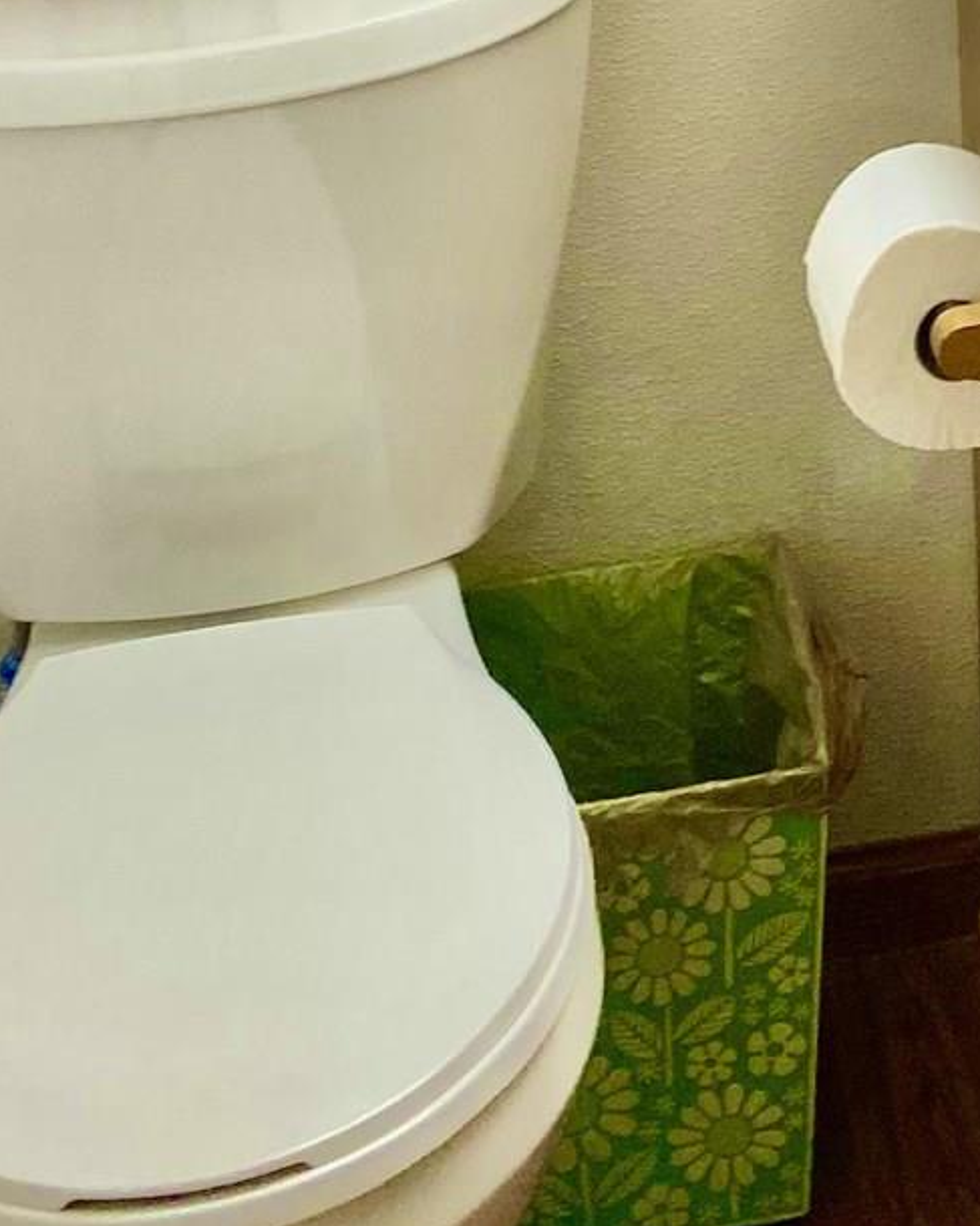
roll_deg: +2.5
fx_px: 3481
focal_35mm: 96
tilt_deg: -7.2
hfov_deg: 15.5
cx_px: 1123
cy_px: -1005
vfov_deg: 16.5
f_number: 1.8
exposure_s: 1/120
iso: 80
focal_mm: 4.25
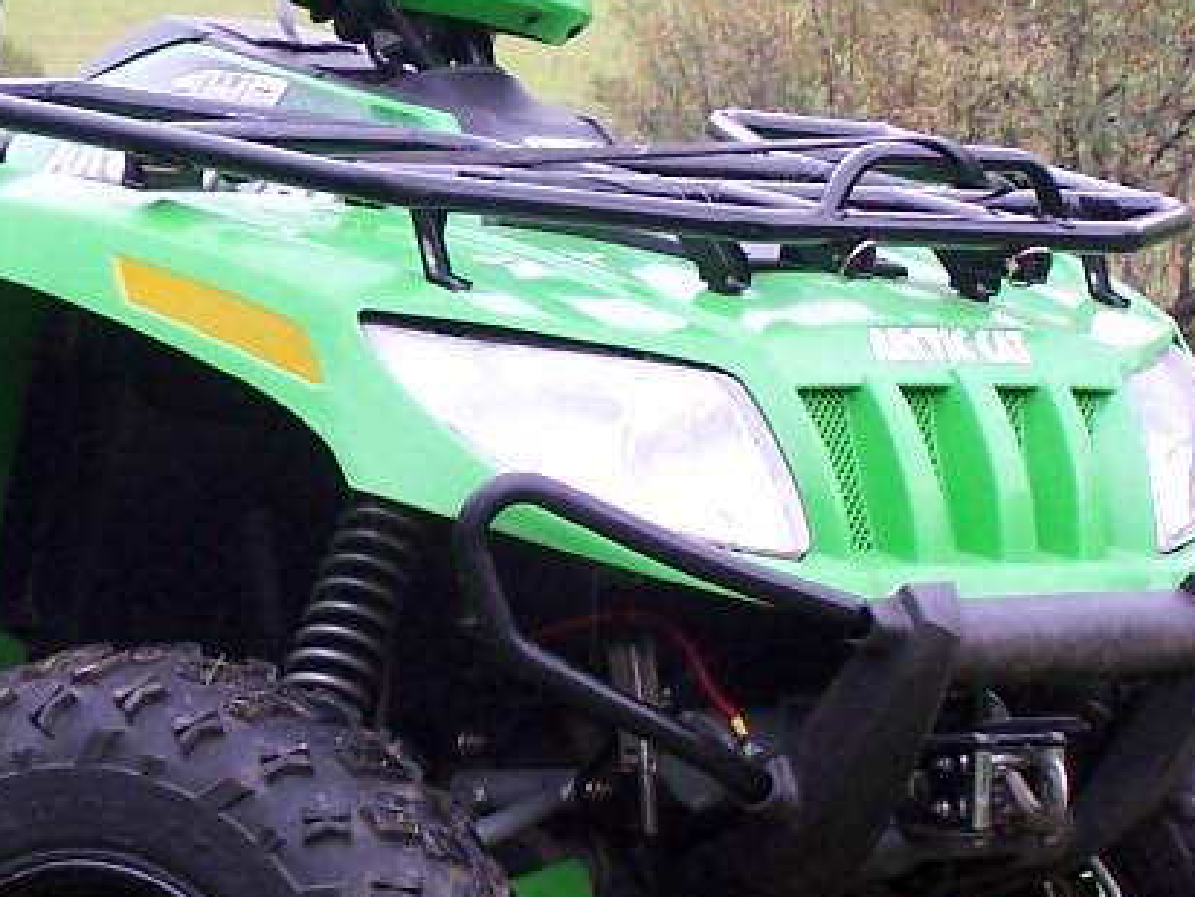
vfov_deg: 7.4
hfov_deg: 9.8
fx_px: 6939
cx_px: 148
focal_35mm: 201
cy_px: 389
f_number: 3.2
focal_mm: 11.5
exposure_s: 1/90
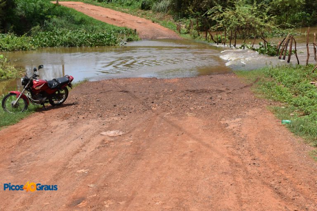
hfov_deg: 38.9
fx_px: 449
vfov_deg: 26.5
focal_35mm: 51
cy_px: 106
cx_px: 158
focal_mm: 34
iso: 200
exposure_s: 1/400
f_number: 10
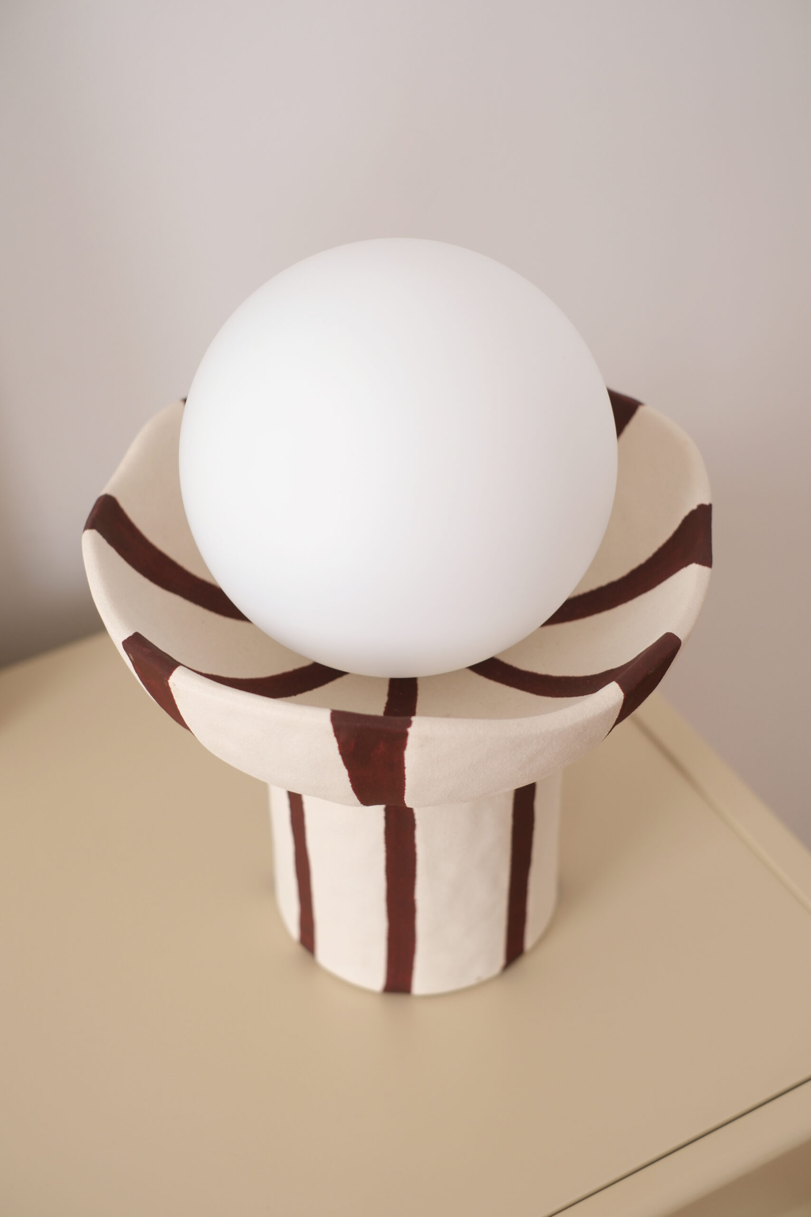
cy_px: 608
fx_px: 1791
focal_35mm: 53
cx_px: 406
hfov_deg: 25.5
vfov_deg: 37.5
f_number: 2.8
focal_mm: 35
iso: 160
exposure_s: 1/52
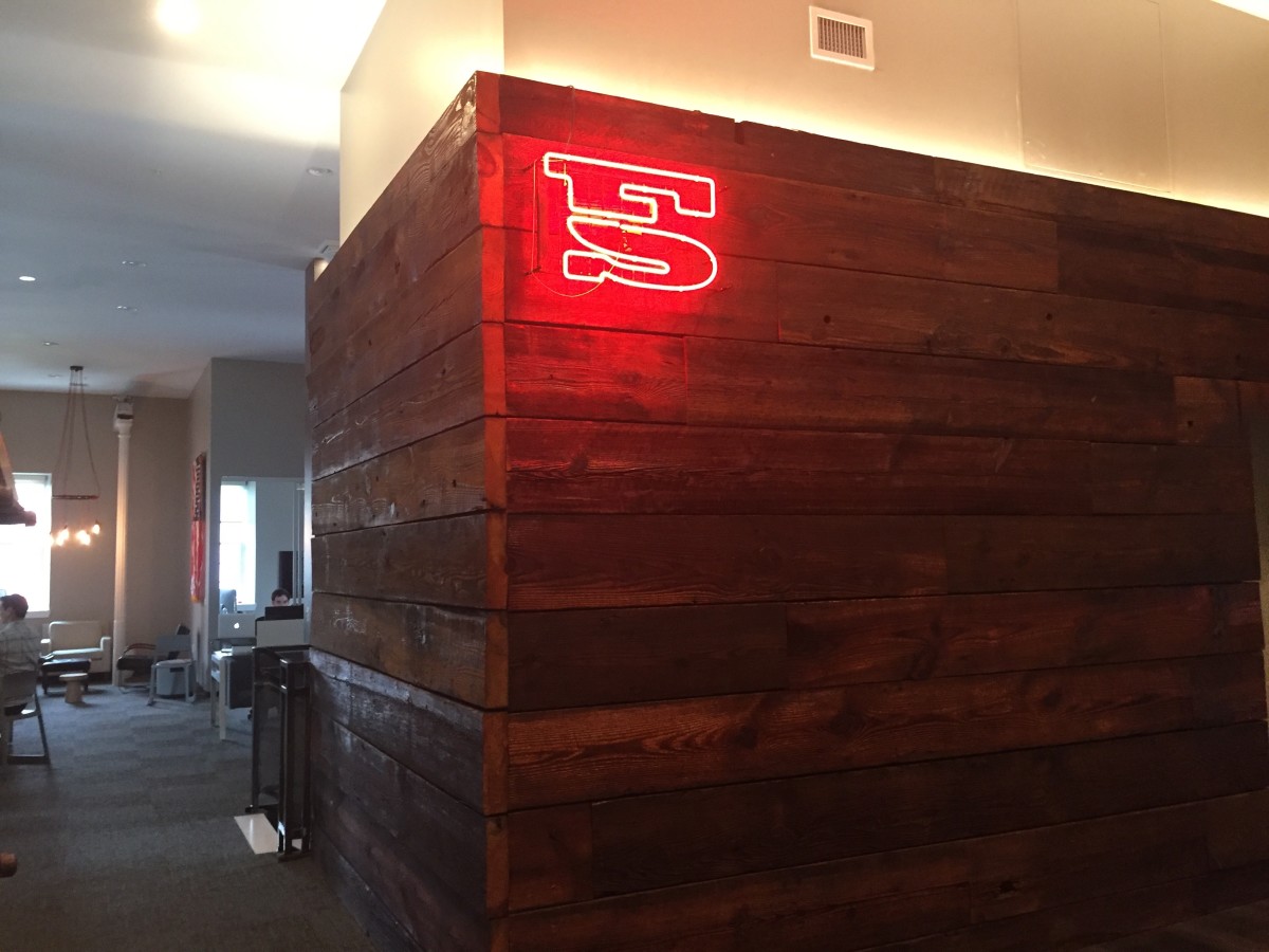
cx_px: 634
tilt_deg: +5.1
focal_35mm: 29
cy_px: 476
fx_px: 1063
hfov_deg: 61.7
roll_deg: +0.1
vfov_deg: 48.2
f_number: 2.2
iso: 200
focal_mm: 4.15
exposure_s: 1/30
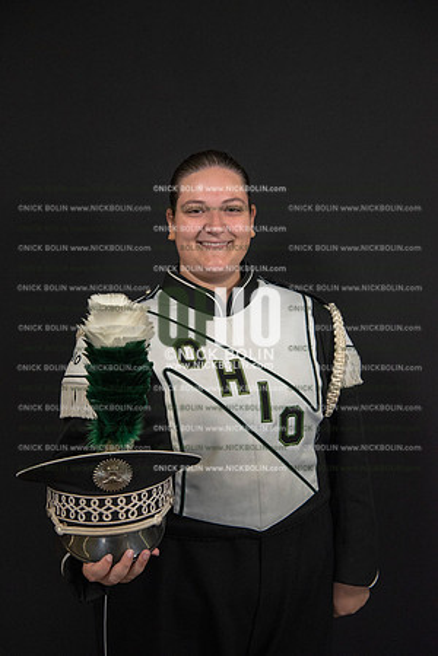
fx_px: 766
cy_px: 328
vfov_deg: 46.4
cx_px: 219
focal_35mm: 42
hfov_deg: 31.9
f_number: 5.6
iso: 2000
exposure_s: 1/640
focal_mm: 42
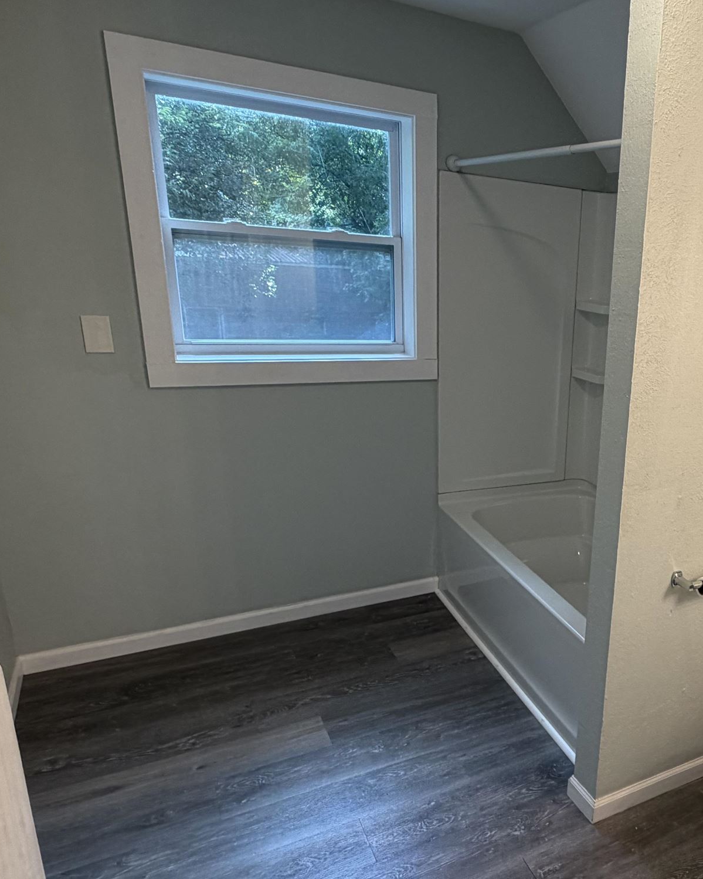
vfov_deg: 62.0
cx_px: 629
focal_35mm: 28
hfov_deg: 46.6
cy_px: 495
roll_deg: -4.2
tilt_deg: -18.3
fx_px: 728
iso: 125
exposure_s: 1/120
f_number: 2.2
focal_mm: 2.22
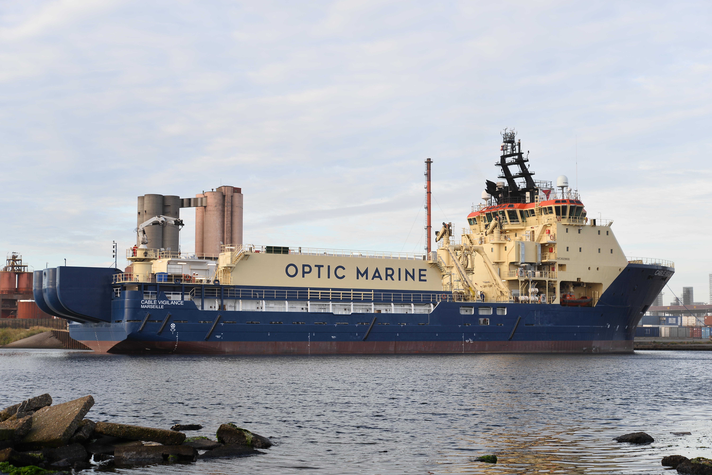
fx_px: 1029
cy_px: 238
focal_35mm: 52
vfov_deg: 26.0
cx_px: 356
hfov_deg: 38.2
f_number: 4.2
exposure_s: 1/250
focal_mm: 52
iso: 100
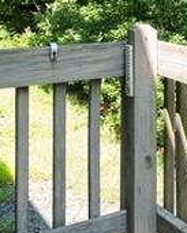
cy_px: -18
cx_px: 393
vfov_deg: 22.8
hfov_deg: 15.1
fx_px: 546
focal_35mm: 79
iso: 320
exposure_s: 1/80
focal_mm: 16
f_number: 8
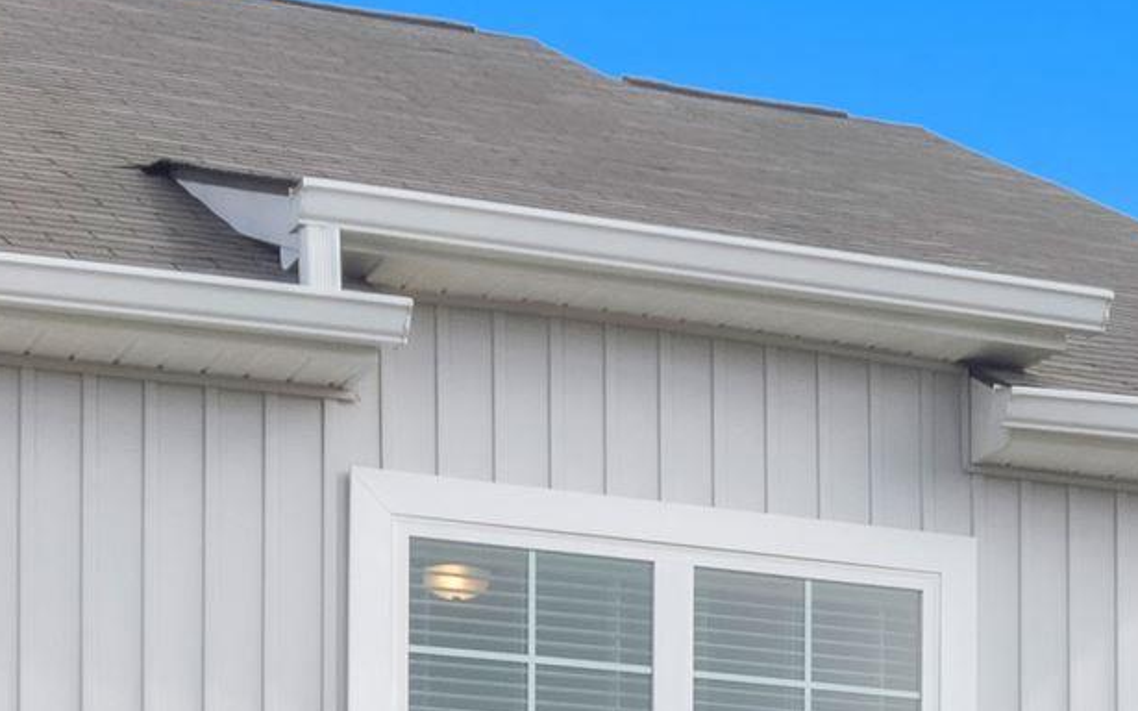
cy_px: 1666
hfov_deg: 18.4
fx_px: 3473
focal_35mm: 112
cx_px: 953
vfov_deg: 10.2
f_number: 2.8
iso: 150
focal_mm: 8.38
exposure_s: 1/350
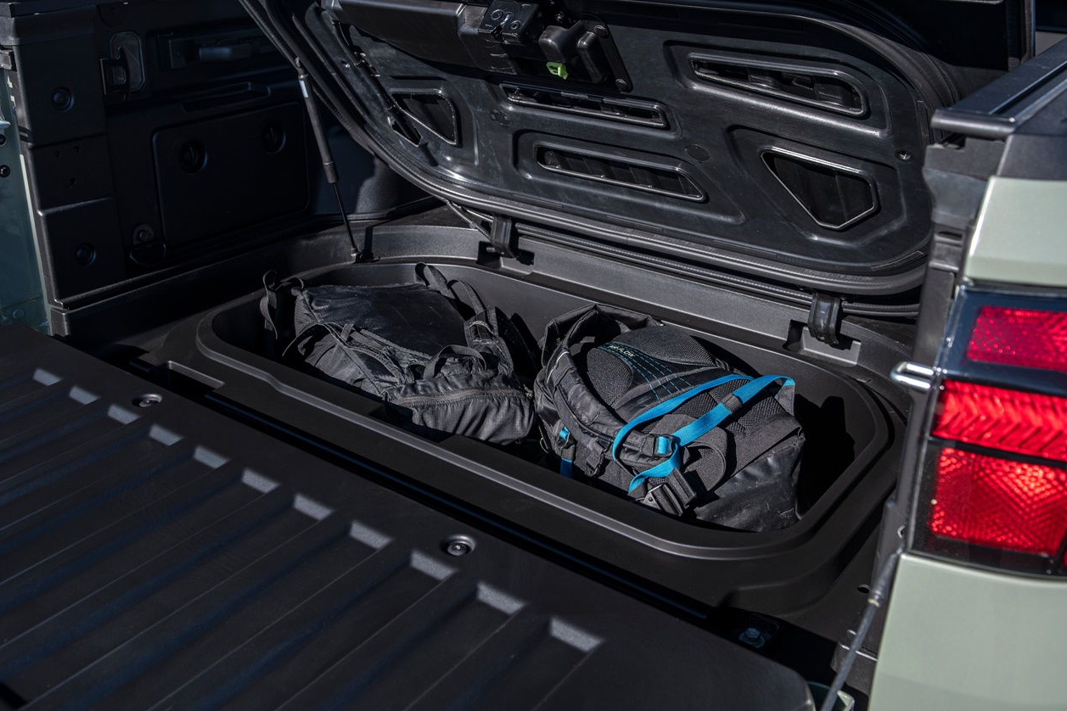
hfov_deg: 51.8
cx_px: 491
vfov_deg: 35.9
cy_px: 322
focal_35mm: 37
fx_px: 1097
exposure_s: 1/250
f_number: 5
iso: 64
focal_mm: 31
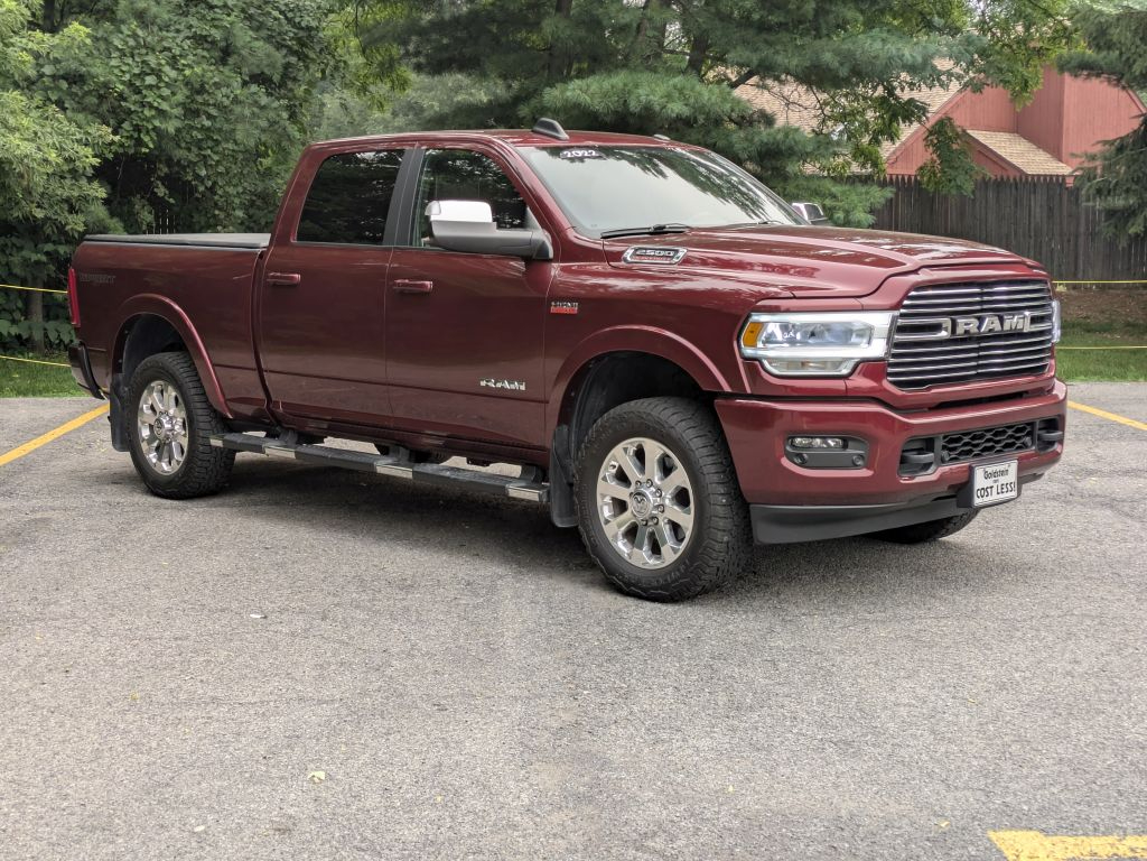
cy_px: 430
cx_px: 574
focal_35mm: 51
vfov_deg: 28.6
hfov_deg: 37.5
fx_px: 1690
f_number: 1.89
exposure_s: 1/343
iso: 45
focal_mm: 5.43
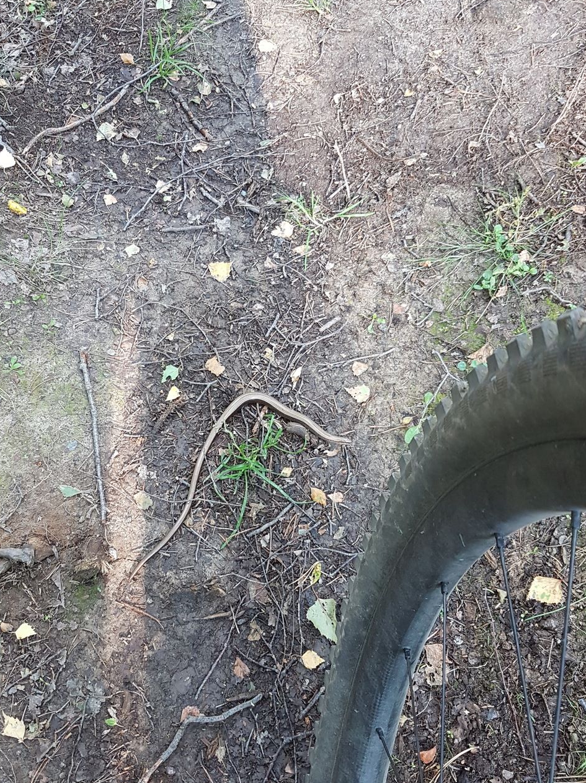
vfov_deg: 55.3
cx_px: 264
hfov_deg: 42.9
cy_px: 410
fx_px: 745
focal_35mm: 33
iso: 100
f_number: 1.7
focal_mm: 4.2
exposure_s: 1/50
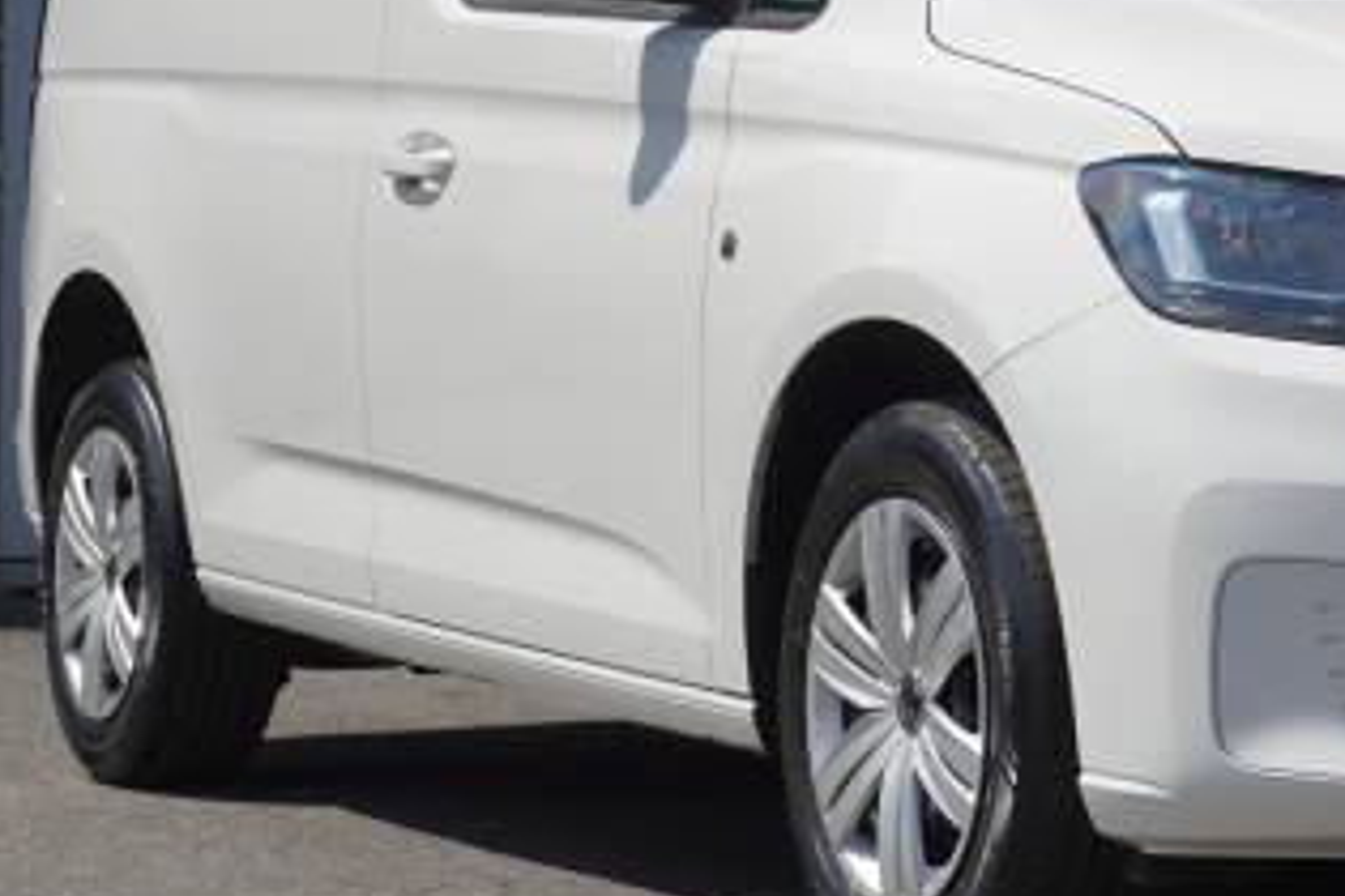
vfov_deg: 9.8
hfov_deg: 14.5
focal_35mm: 140
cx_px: 1260
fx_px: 5230
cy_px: 329
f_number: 7.1
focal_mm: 46
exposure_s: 1/250
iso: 100
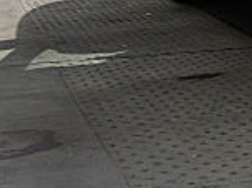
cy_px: -15
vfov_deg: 9.6
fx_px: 1113
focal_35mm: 153
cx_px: 477
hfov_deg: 11.8
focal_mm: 6.3
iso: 50
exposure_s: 1/1000
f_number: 2.8
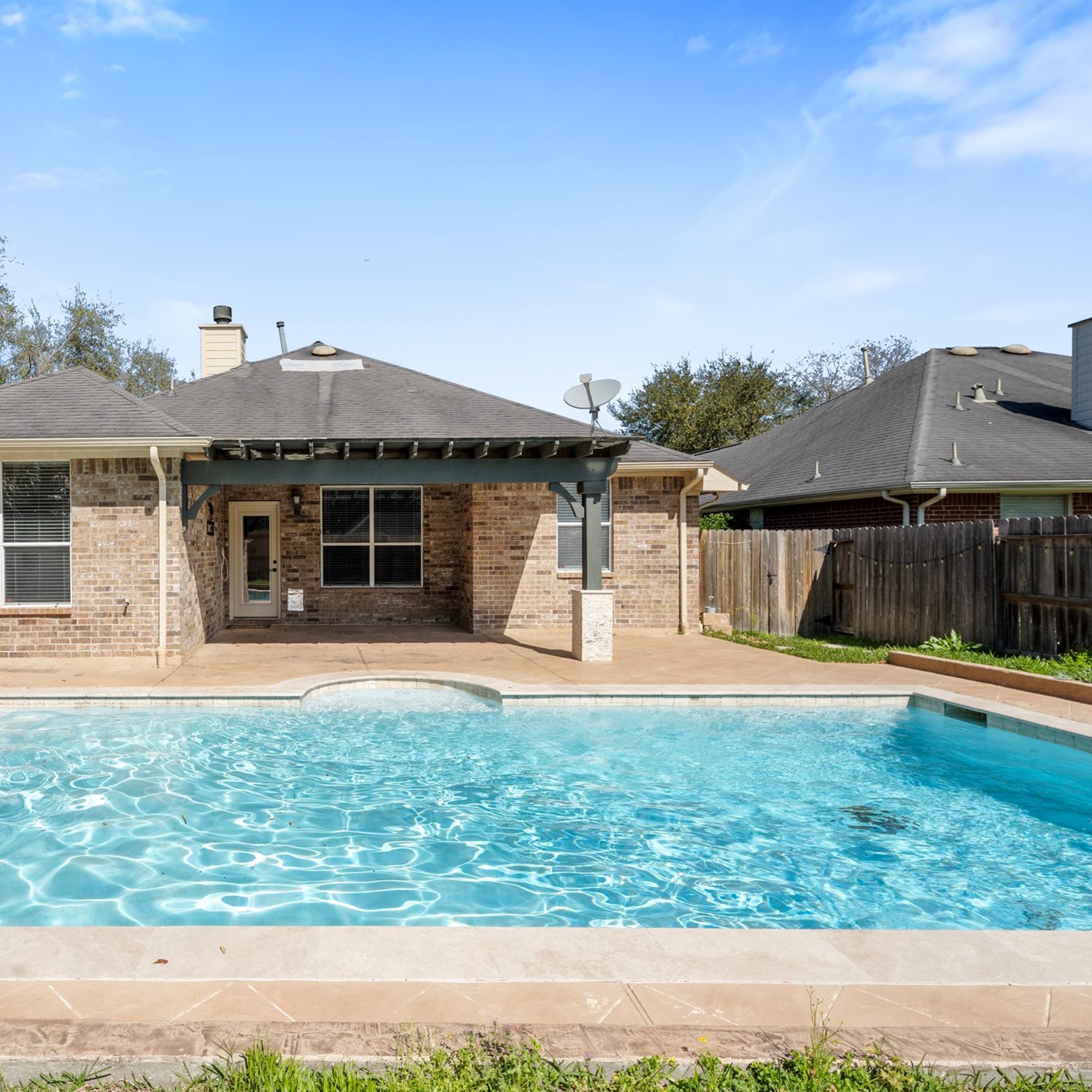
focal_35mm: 21
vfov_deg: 72.1
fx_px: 749
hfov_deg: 69.1
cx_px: 324
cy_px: 541
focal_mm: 16
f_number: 9
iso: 800
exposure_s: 1/640
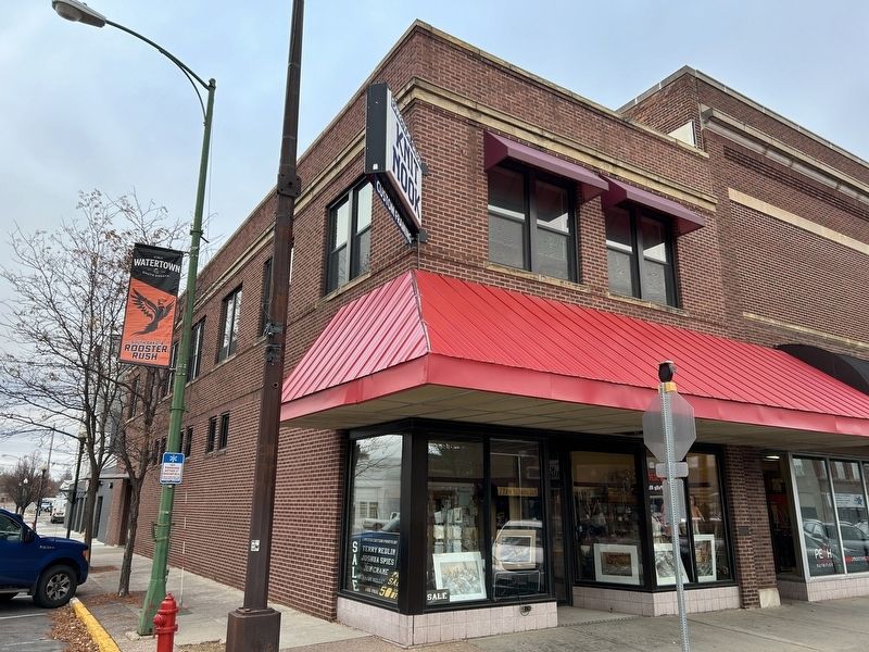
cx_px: 434
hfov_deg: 67.3
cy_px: 326
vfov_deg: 53.1
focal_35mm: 26
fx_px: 653
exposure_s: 1/166
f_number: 1.5
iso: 40
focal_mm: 5.7
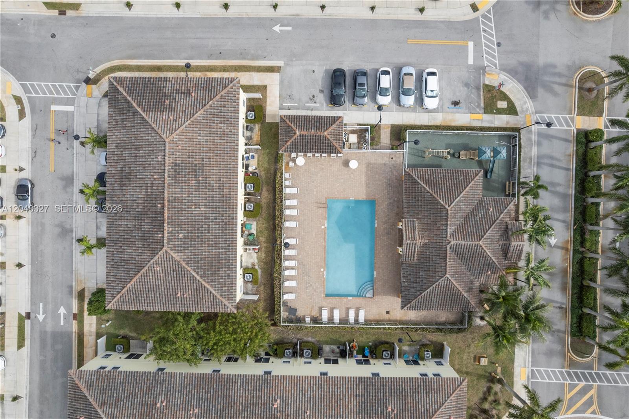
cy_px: 210
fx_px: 384
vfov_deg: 57.2
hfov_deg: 78.6
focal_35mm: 22
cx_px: 314
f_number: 2.8
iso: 120
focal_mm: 8.38
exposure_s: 1/2500
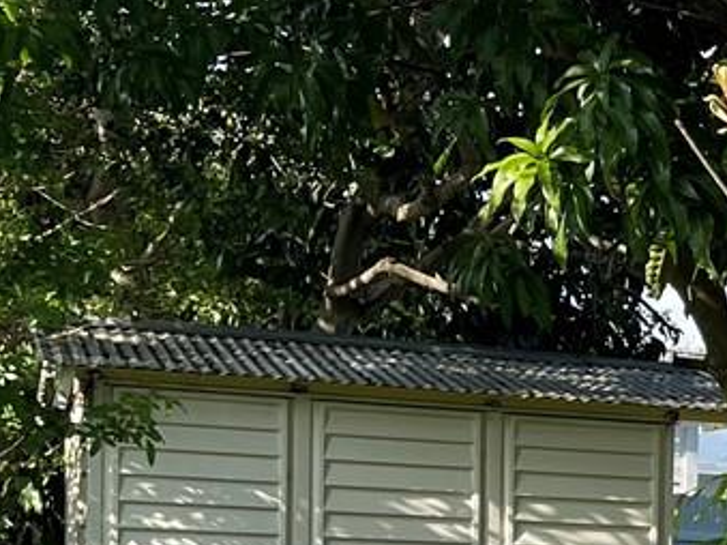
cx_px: 1503
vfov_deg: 12.1
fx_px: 2477
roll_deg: -3.0
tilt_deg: -4.0
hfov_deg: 13.9
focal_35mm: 118
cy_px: 764
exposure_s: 1/1323
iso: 32
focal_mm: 5.1
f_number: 1.6
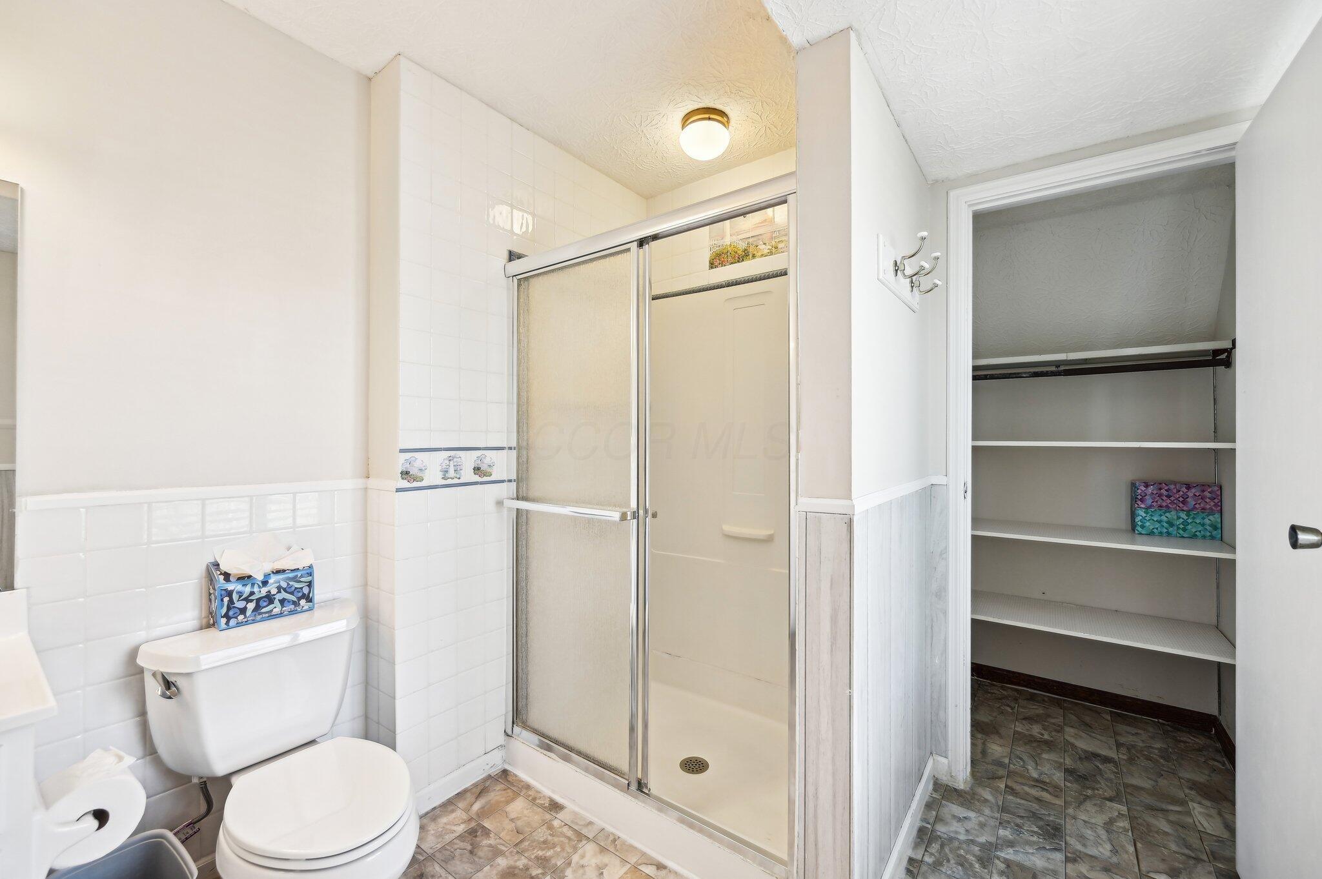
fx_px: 514
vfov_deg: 81.1
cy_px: 440
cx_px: 661
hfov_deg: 104.3
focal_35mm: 14
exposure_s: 1/20
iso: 400
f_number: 5.6
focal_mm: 14
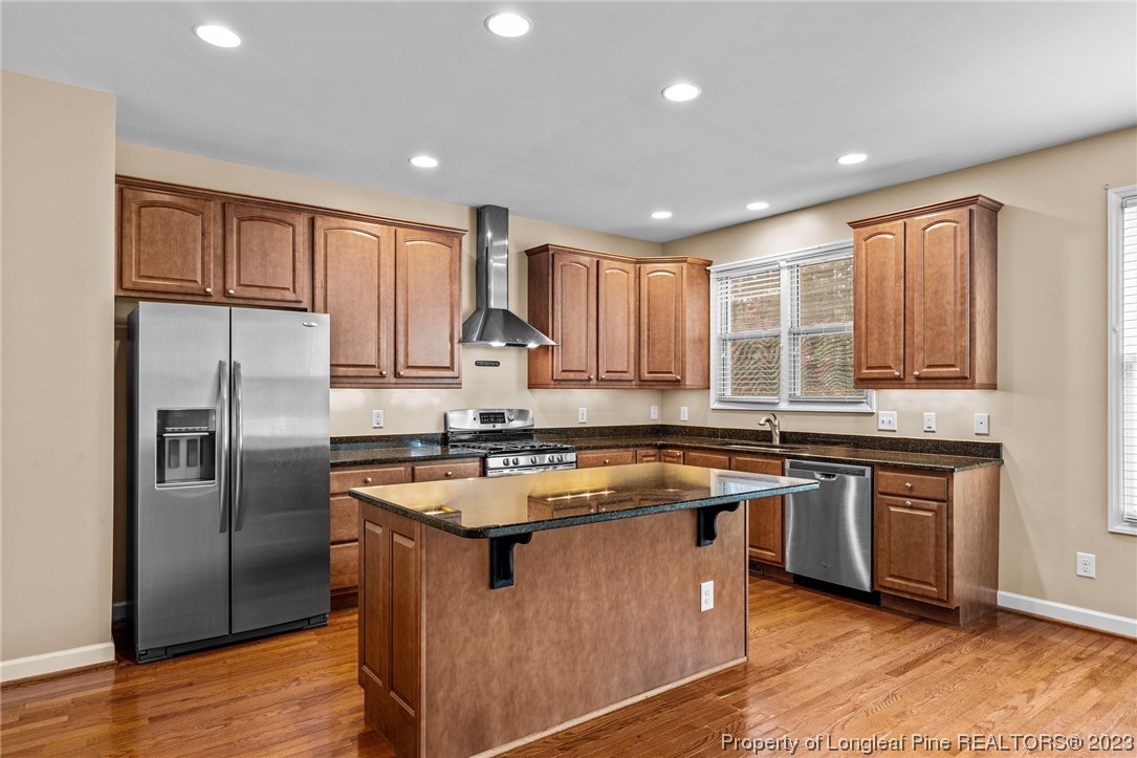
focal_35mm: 21
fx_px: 663
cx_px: 568
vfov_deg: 59.5
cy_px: 379
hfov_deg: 81.2
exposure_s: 2.5
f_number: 8
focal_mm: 21
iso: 250
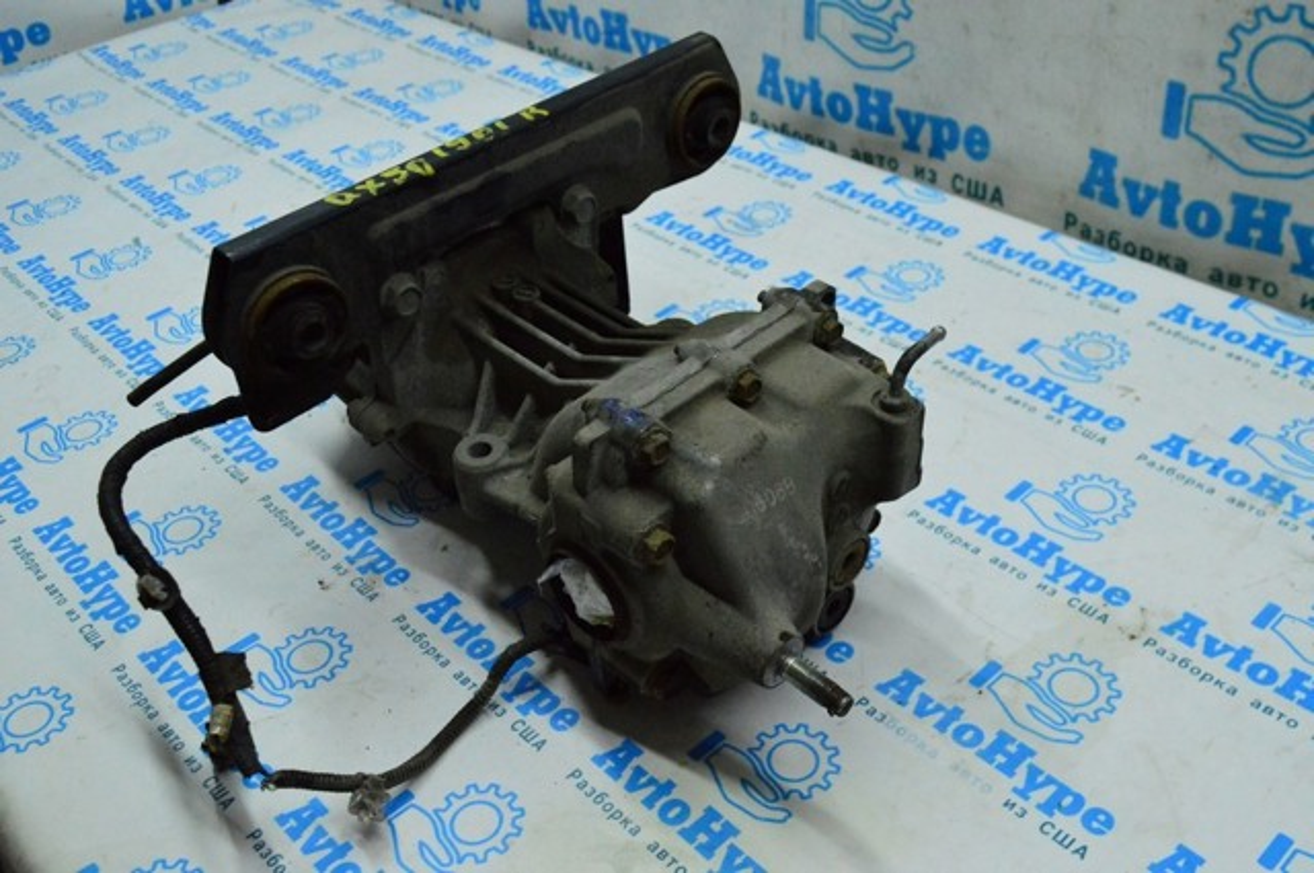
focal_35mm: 36
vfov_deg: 36.8
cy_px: 436
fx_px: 1312
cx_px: 657
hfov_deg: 53.2
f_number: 6.3
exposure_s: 1/640
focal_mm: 24
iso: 6400
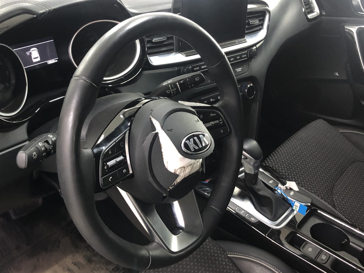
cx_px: 164
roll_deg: -4.3
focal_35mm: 38
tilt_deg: -28.7
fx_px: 400
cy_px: 117
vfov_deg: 37.7
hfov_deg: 48.9
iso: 100
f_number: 1.8
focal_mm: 3.99
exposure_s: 1/7
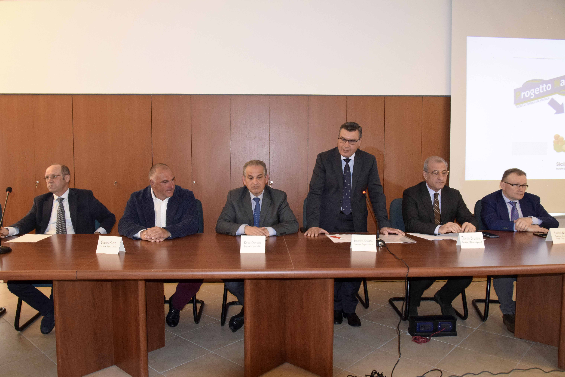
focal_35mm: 27
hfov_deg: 67.4
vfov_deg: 47.9
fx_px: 424
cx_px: 282
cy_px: 188
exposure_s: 1/60
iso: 2800
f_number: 6.3
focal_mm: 18
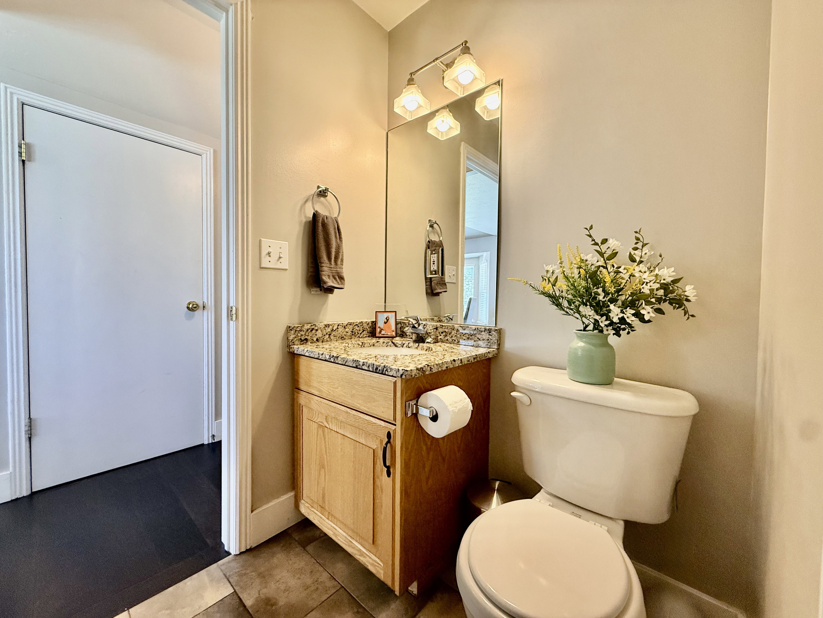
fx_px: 333
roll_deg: -1.9
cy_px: 309
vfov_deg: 85.7
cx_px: 412
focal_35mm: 14
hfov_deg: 102.1
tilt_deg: -0.9
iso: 320
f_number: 2.2
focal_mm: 2.22
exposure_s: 1/120
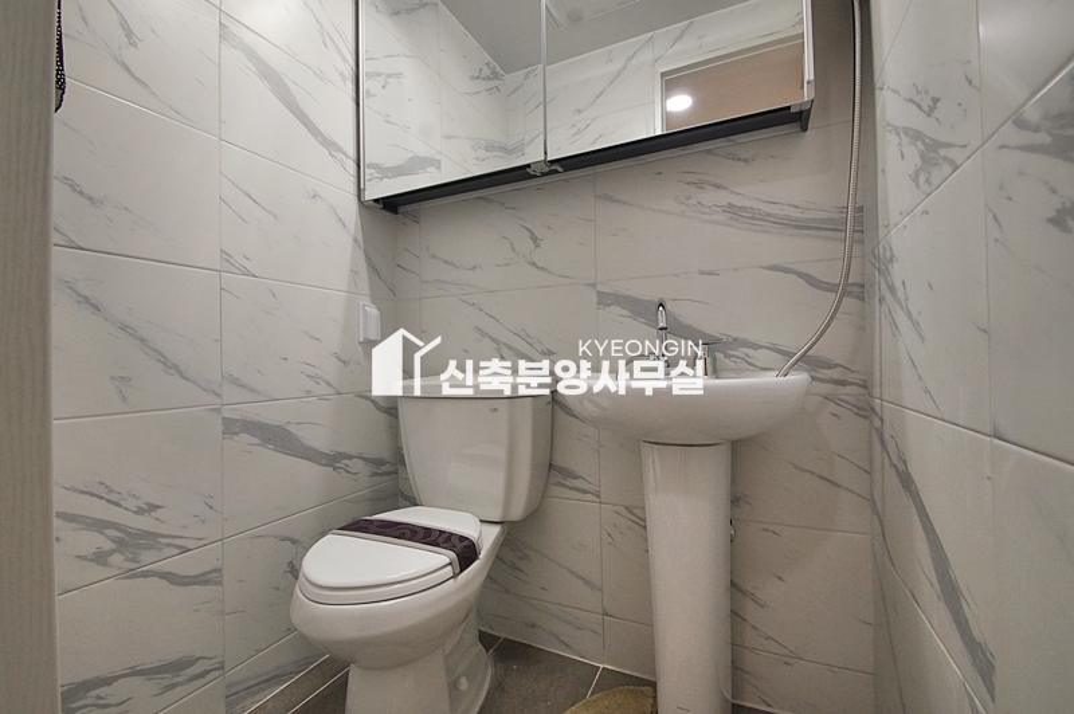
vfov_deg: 77.2
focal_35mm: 15
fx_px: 447
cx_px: 537
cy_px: 357
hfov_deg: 100.4
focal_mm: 10
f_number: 9
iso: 800
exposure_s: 1/40
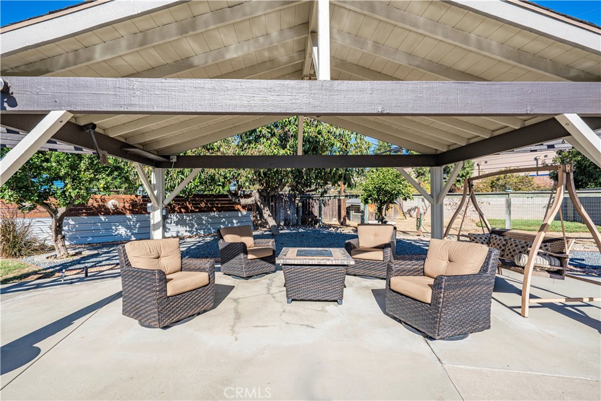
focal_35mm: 16
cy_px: 200
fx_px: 267
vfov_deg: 73.8
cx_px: 300
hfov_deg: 96.7
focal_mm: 16
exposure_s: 1/1000
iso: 200
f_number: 5
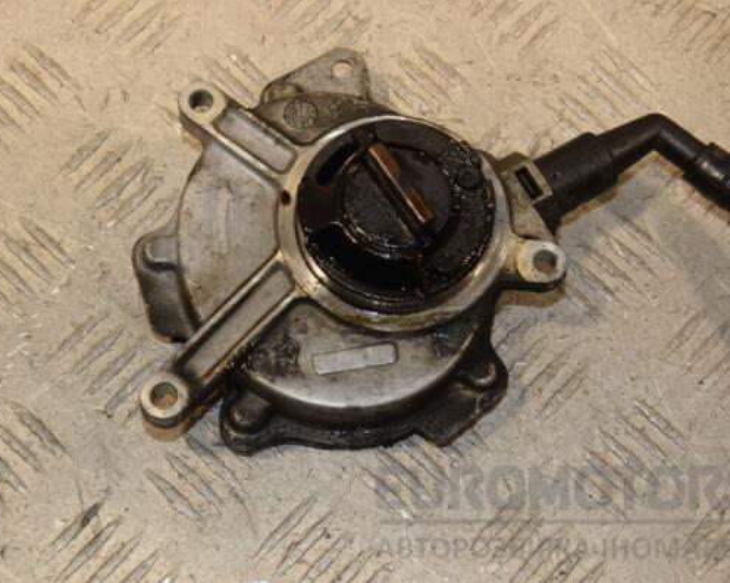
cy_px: 292
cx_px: 348
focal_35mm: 85
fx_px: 1835
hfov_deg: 22.5
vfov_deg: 18.1
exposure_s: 1/200
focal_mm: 50
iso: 800
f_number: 8
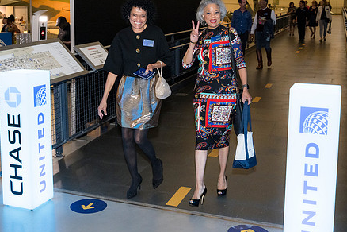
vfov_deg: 29.3
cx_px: 150
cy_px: 85
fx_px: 440
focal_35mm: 46
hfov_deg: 42.9
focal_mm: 34.5
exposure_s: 1/125
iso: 3200
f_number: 4
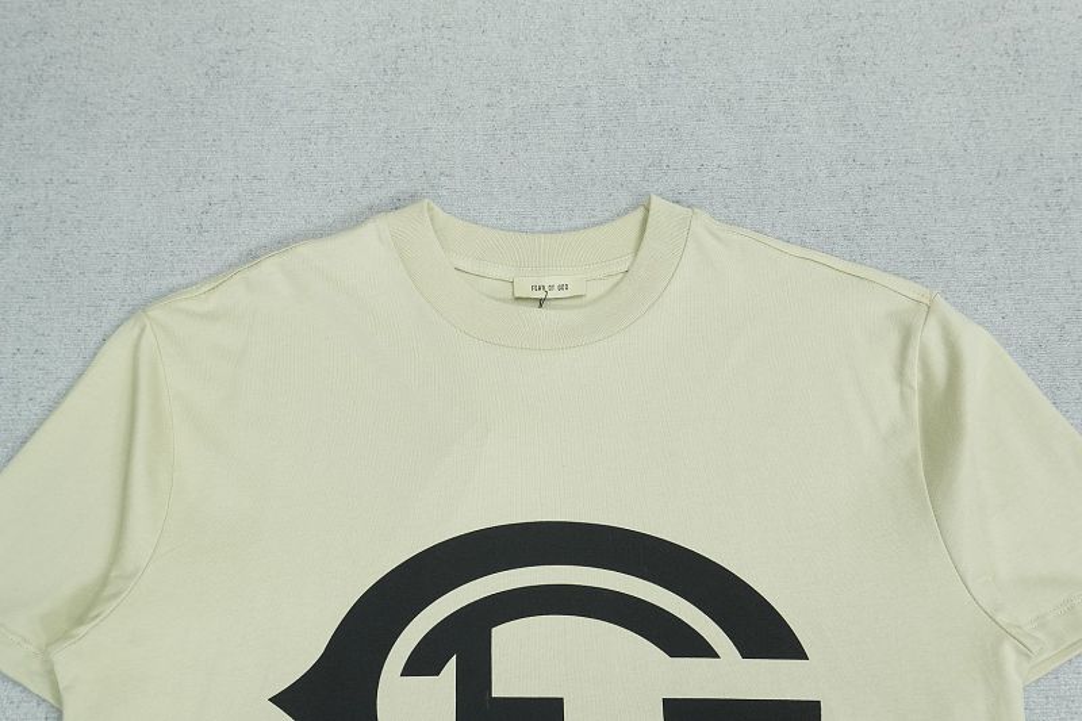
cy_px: 360
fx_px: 1082
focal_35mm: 36
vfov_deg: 36.9
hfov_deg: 53.1
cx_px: 541
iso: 1000
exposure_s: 1/160
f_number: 8
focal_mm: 24
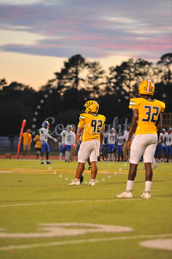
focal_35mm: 170
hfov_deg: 8.1
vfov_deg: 12.1
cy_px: 130
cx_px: 86
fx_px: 1220
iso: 1600
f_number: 3.2
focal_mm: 170
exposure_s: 1/250
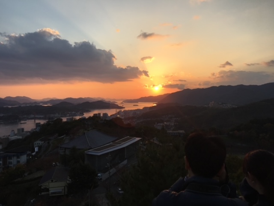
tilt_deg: -2.3
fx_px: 230
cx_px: 137
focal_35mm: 29
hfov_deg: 61.7
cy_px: 103
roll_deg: +1.0
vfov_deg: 48.2
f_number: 2.2
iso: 25
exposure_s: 1/699
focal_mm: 4.15
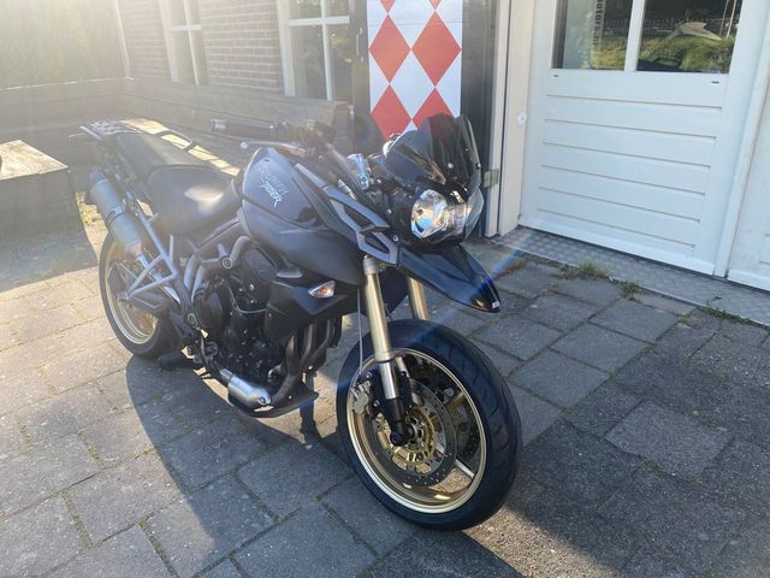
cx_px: 385
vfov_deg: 53.1
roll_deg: +1.8
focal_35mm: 26
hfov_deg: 67.3
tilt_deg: -24.4
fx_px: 578
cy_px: 289
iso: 32
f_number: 1.8
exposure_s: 1/313
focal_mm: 4.25
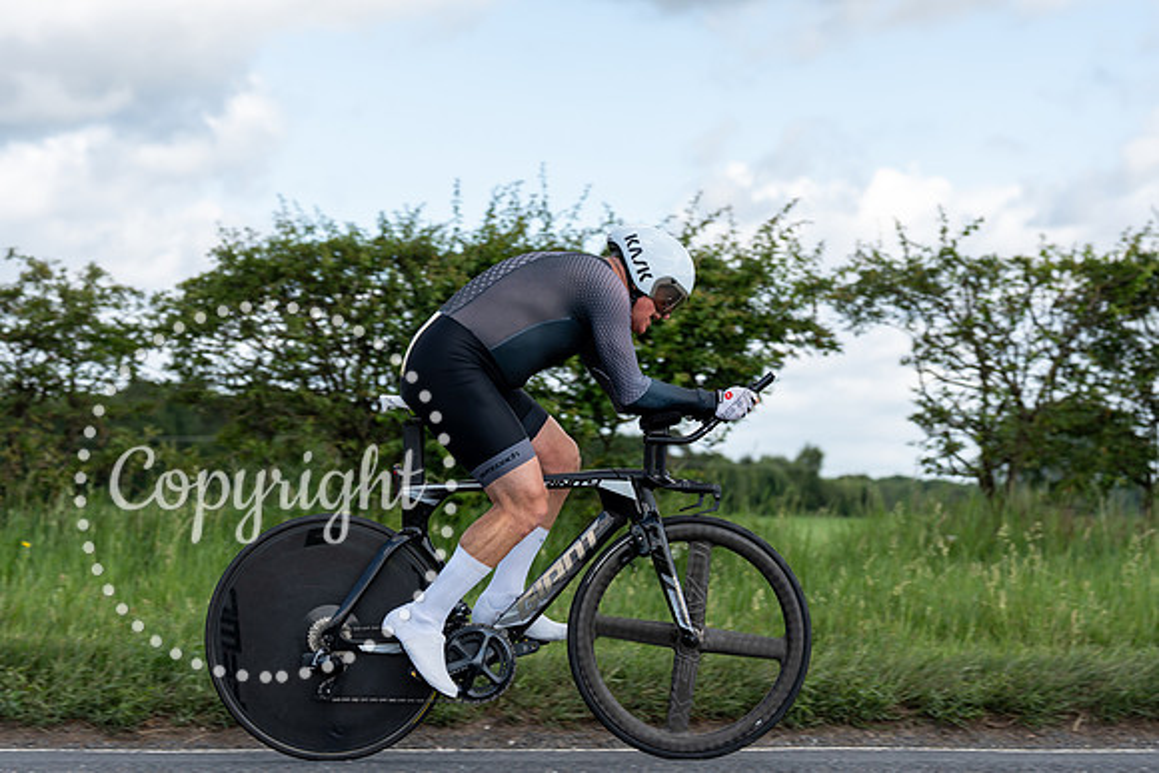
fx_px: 2398
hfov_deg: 27.2
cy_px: 386
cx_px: 580
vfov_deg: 18.3
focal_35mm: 74
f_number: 3.5
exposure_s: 1/1000
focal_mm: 70
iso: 160
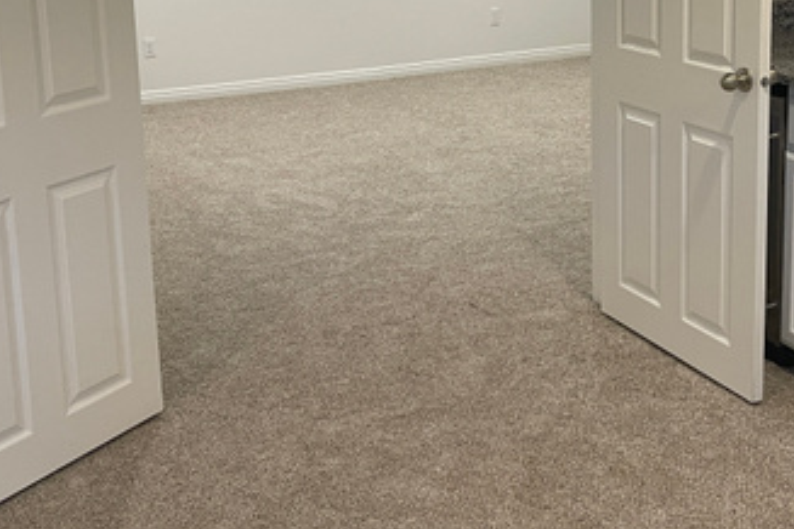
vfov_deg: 24.8
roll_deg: +1.6
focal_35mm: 53
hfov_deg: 37.4
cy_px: 51
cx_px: 469
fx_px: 1169
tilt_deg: -10.3
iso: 125
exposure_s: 1/60
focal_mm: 5.1
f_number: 1.6
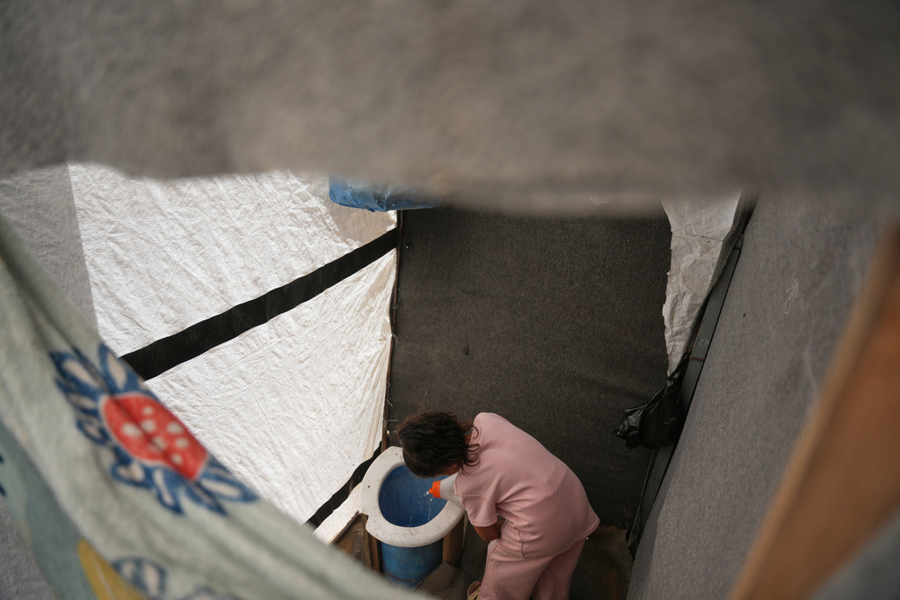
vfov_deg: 53.1
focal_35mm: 24
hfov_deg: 73.8
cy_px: 300
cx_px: 450
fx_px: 600
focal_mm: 24
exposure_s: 1/640
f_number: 2.8
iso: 200
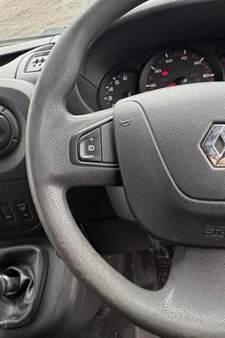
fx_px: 319
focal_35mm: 34
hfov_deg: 38.9
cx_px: 112
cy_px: 151
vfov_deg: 55.7
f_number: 2.2
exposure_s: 1/99
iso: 125
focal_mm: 2.22
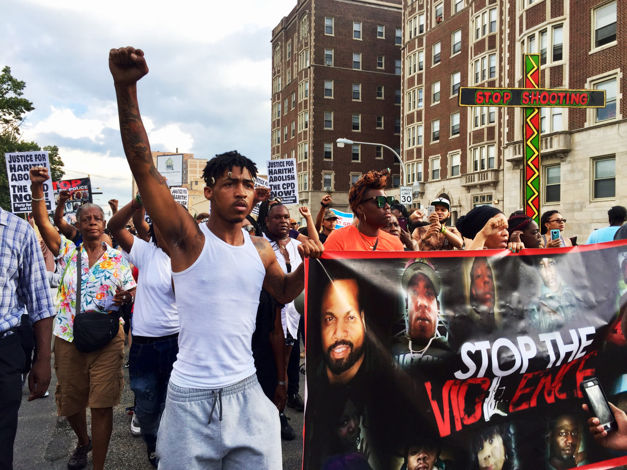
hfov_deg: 61.7
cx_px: 314
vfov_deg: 48.2
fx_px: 525
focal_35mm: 29
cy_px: 235
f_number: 2.2
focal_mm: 4.15
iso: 32
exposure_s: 1/599
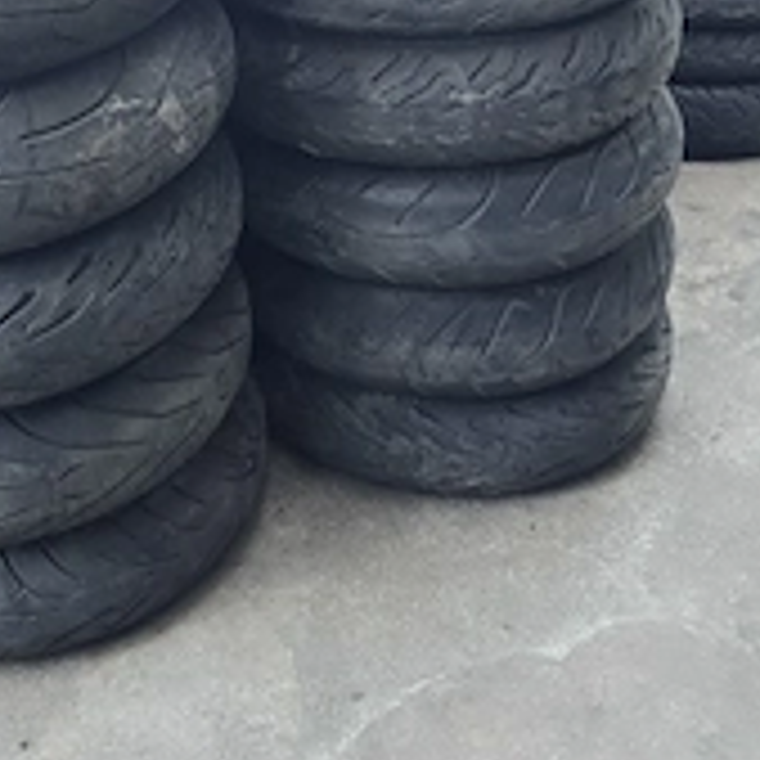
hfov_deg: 35.2
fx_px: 1192
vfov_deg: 34.2
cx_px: 288
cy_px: 139
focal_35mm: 48
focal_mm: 6.3
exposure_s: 1/101
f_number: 1.7
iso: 640
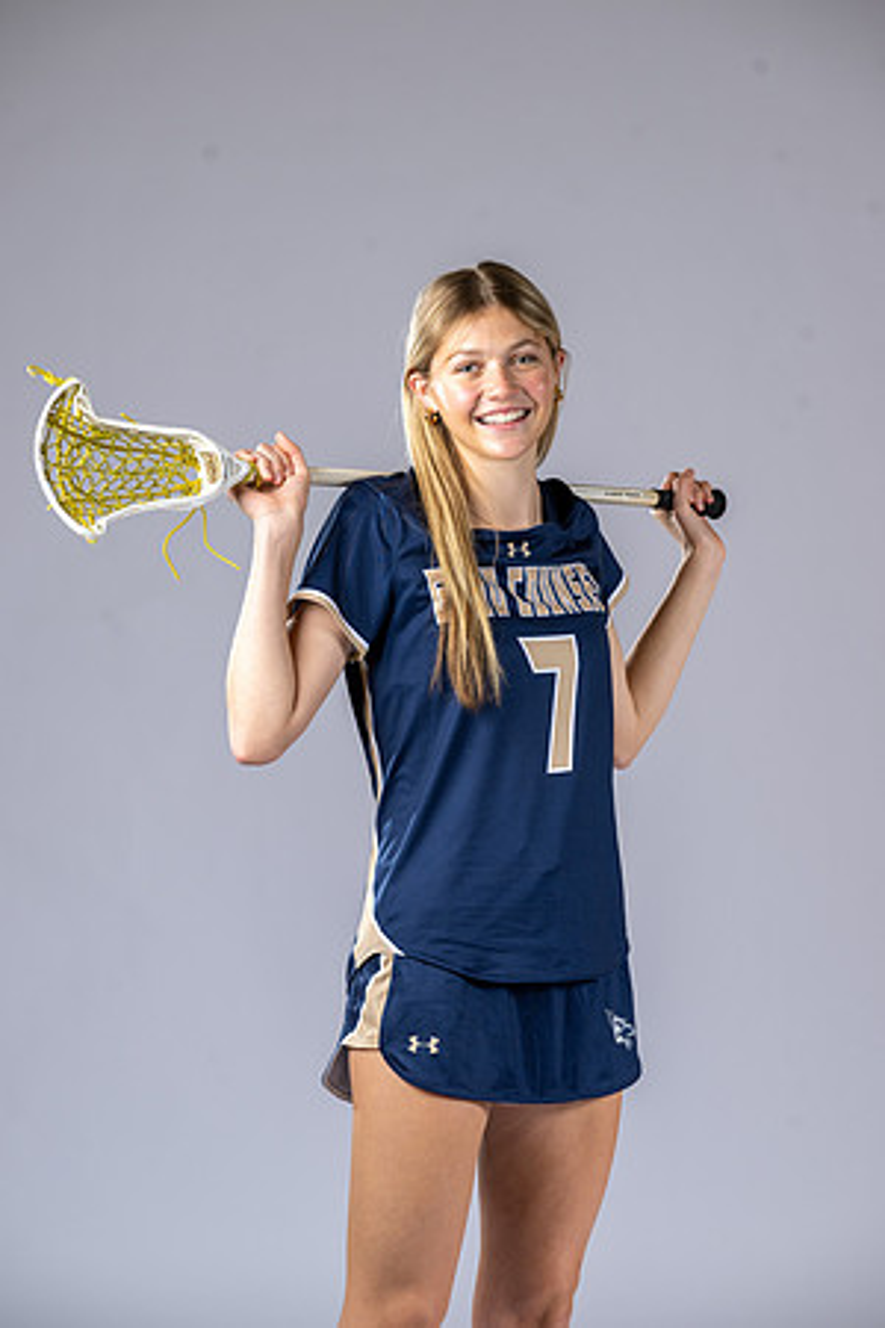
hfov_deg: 10.2
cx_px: 442
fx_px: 4978
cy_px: 664
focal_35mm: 135
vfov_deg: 15.2
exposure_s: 1/200
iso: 250
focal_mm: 135
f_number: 6.3
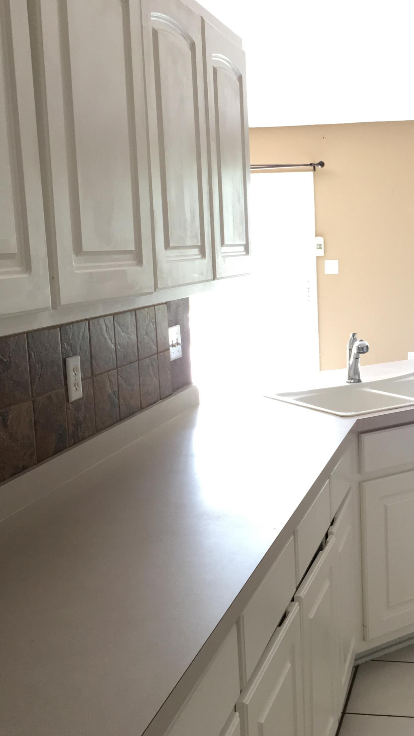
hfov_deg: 27.0
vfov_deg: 47.4
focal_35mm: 43
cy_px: 373
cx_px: 350
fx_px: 839
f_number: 2.2
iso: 64
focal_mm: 4.15
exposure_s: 1/30
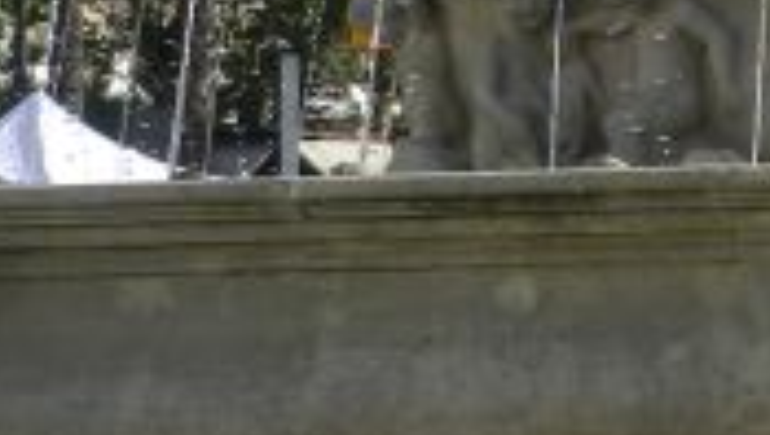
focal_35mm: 159
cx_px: 818
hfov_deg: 13.3
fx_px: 3251
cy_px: -114
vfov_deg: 7.6
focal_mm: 5.6
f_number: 4
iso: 160
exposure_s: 1/1000
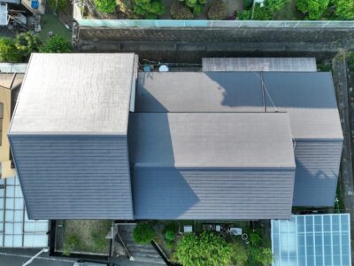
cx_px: 177
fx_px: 245
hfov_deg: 71.6
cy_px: 133
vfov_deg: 56.8
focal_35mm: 24
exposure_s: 1/640
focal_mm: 12.29
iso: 240
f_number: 2.8
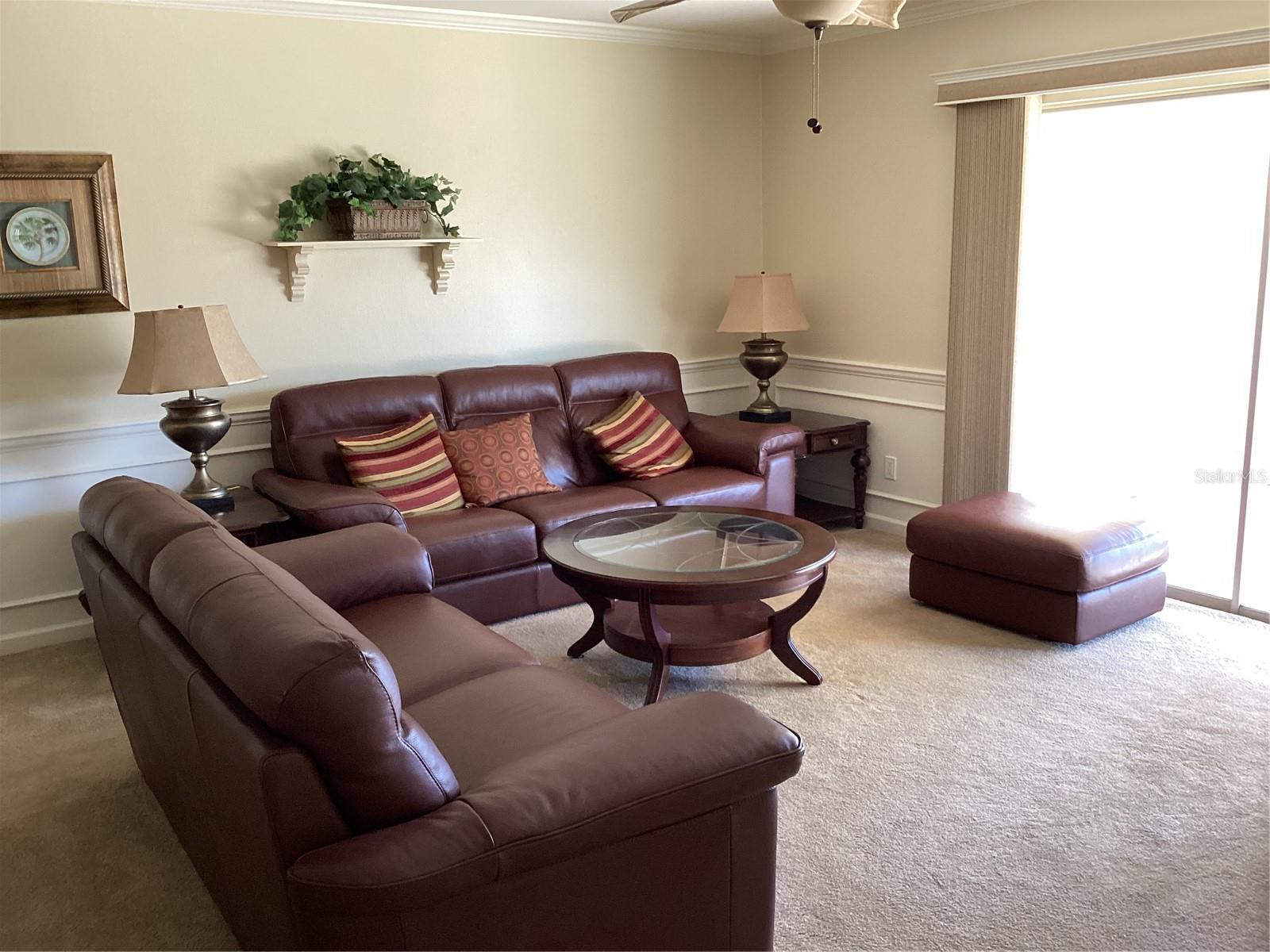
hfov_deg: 58.4
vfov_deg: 45.4
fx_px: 1137
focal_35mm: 31
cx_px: 635
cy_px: 476
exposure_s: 1/60
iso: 160
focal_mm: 3.3
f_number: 2.4
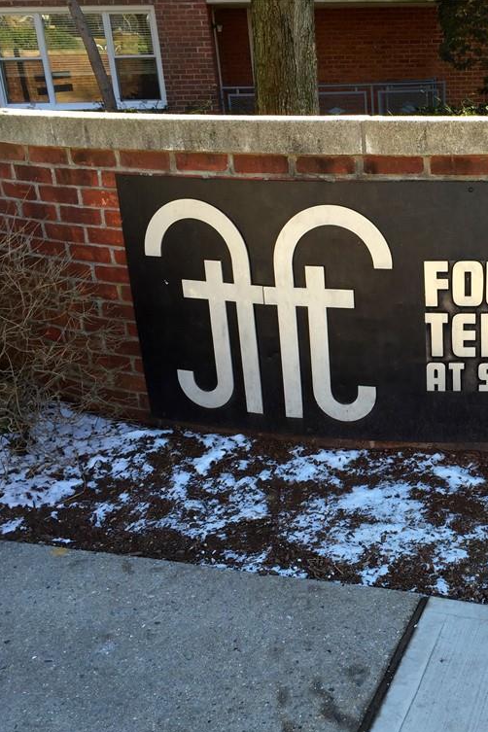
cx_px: 449
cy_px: 371
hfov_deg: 31.0
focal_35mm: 41
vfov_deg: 47.4
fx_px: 834
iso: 32
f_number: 2.2
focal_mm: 4.15
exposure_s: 1/247
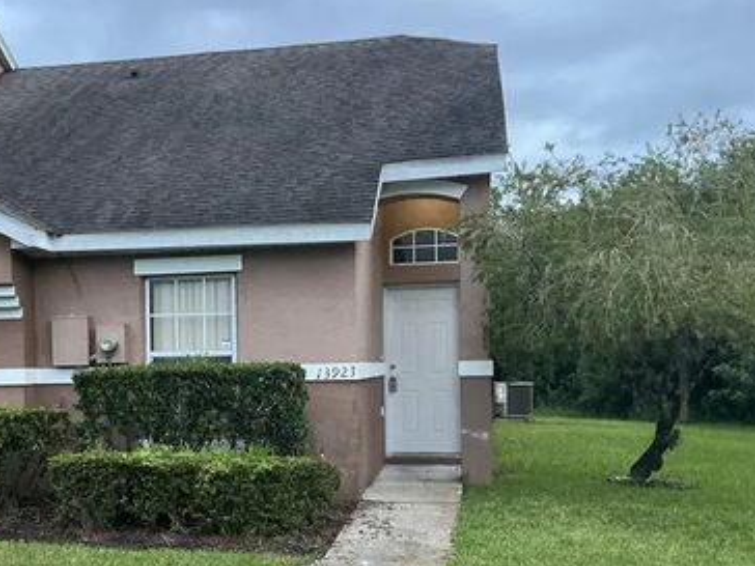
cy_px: 388
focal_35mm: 51
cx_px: 203
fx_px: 1112
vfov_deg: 28.3
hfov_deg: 36.7
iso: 125
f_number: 1.8
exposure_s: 1/60
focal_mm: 3
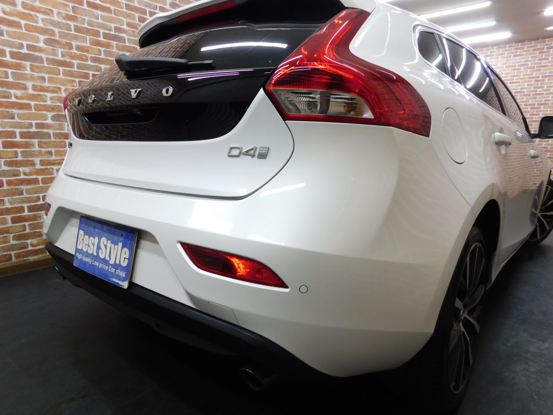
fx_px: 367
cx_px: 276
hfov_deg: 73.9
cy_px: 208
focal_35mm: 23
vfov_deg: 58.9
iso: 140
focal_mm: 4
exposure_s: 1/30
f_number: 3
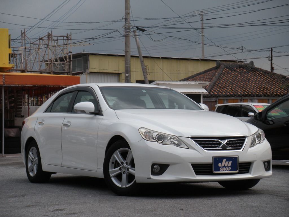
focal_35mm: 83
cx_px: 144
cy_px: 108
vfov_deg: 17.8
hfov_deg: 23.6
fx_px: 693
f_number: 4.6
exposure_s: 1/273
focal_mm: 13.9
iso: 64
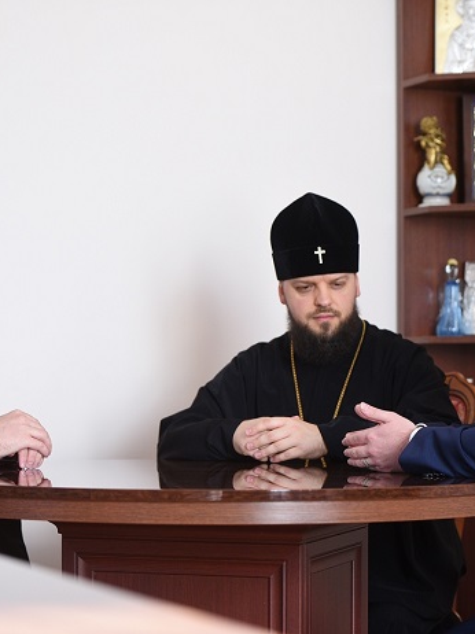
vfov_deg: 19.3
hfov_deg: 14.5
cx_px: 225
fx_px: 1868
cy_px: 319
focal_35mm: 102
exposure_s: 1/200
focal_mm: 70
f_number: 3.2
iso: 1000
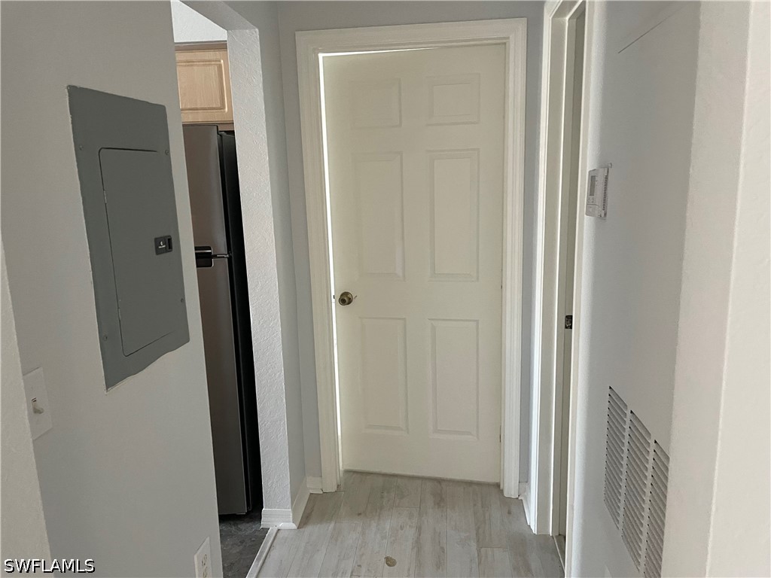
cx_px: 386
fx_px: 579
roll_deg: +0.6
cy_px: 289
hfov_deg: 67.3
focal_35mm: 26
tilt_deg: -10.7
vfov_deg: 53.1
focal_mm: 4.2
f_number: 1.6
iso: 250
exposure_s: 1/60
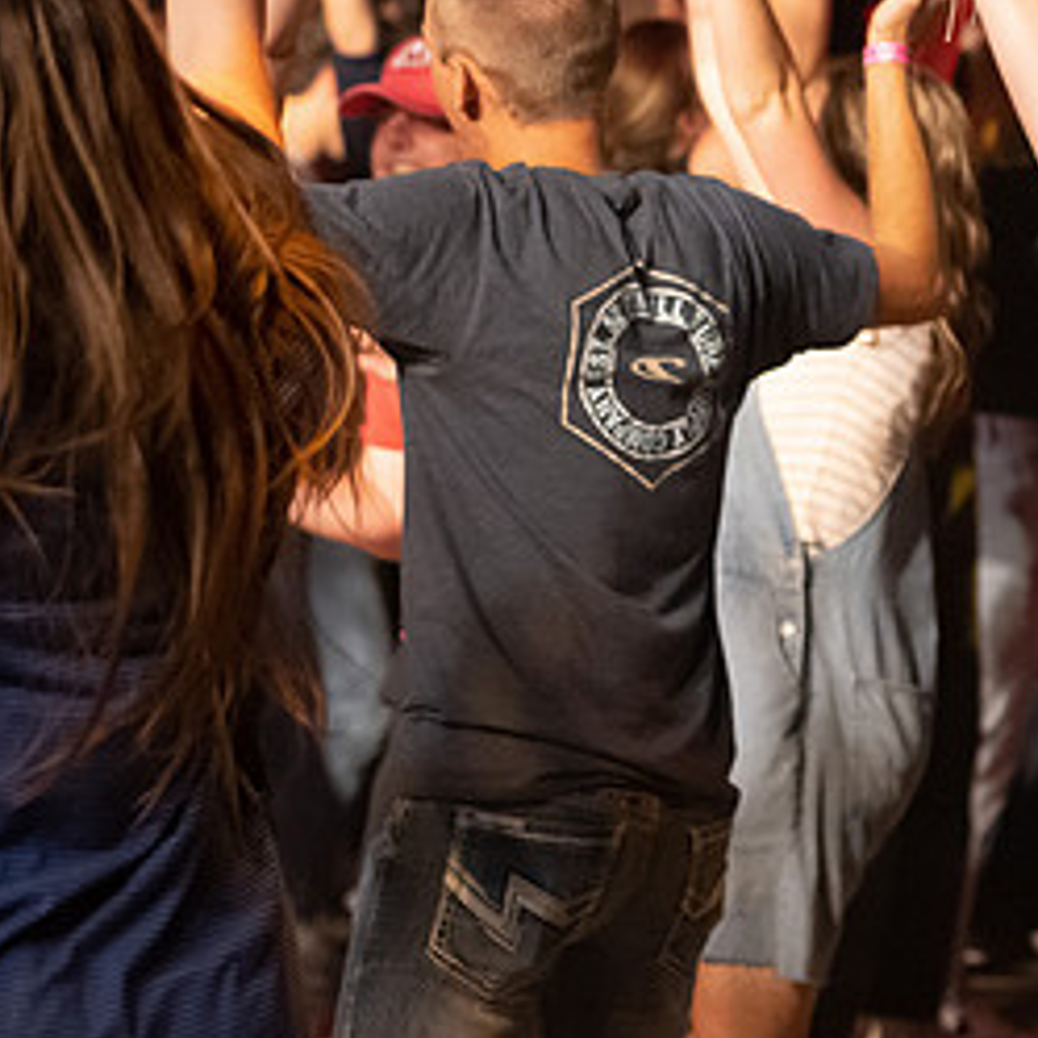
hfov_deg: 7.7
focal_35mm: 224
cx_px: 1517
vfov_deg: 7.8
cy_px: 516
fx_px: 7599
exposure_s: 1/640
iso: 4000
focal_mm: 70
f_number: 2.8
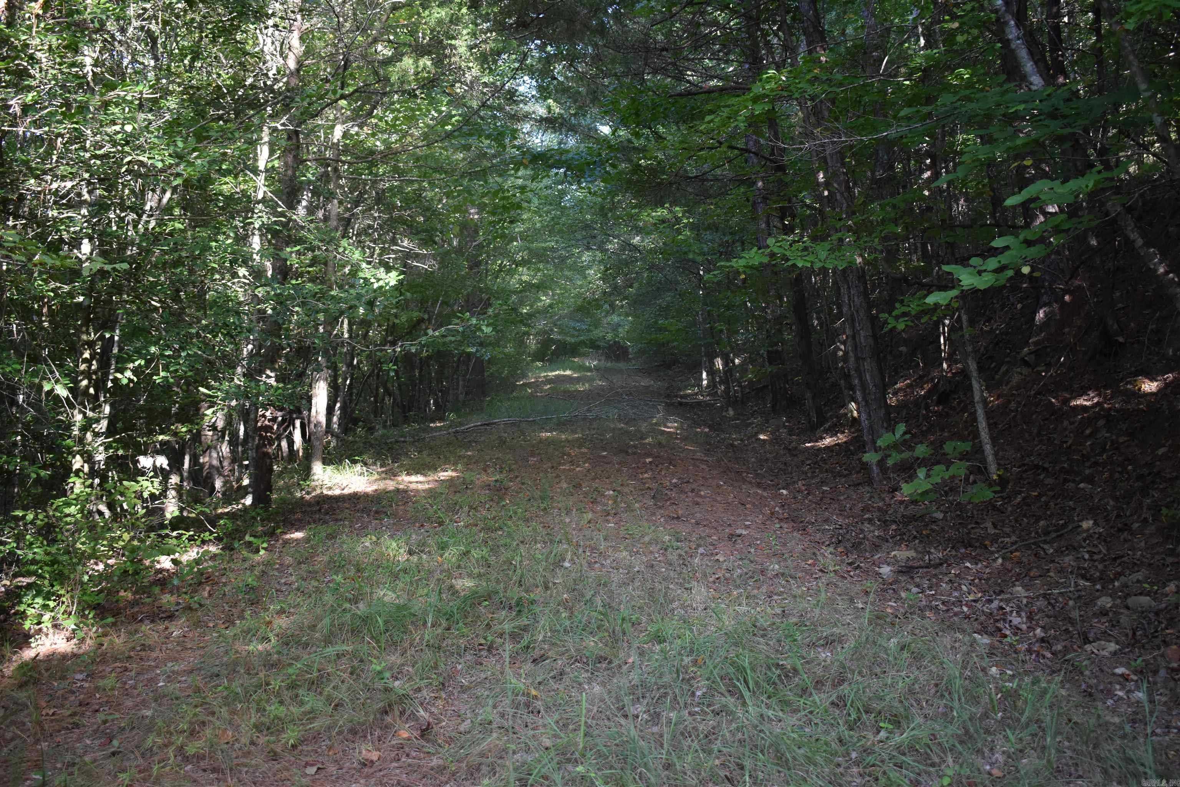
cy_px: 394
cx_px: 590
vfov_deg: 35.5
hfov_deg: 51.3
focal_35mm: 38
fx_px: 1229
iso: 800
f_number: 4
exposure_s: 1/160
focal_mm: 25
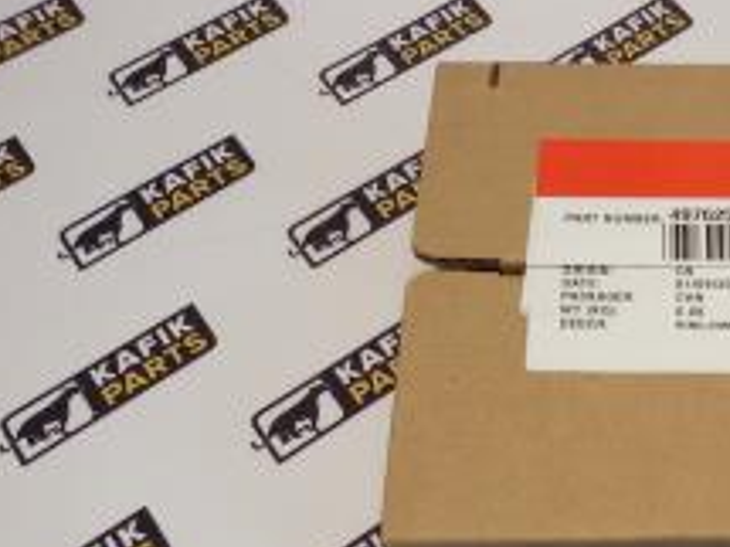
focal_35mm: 78
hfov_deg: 23.6
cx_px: 791
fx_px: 1644
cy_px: 674
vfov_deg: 17.9
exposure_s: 1/33
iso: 50
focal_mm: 2.93
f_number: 2.4
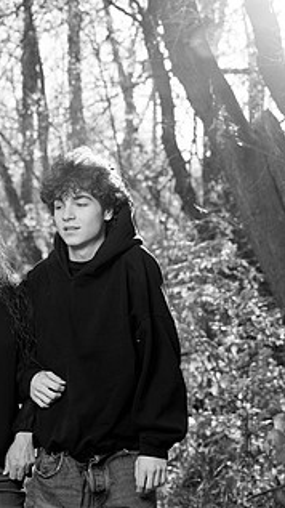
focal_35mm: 96
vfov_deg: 22.2
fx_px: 1291
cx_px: -82
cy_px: 284
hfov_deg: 12.2
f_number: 3.5
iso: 400
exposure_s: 1/160
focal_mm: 50
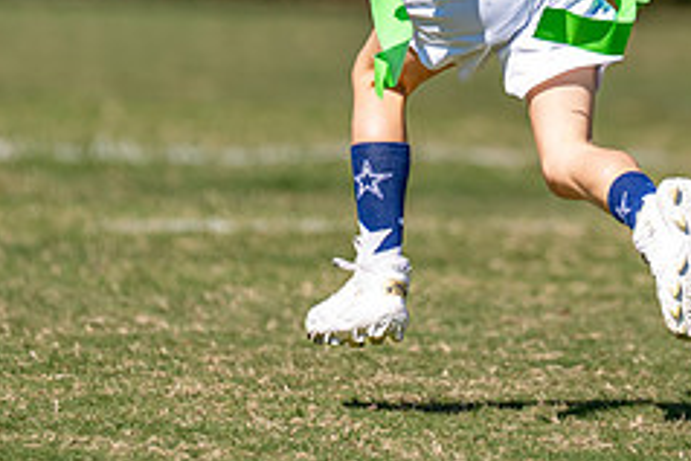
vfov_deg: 2.4
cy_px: -54
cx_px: 531
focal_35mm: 584
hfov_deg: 3.5
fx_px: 11216
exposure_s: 1/2500
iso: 160
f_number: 2.8
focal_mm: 200
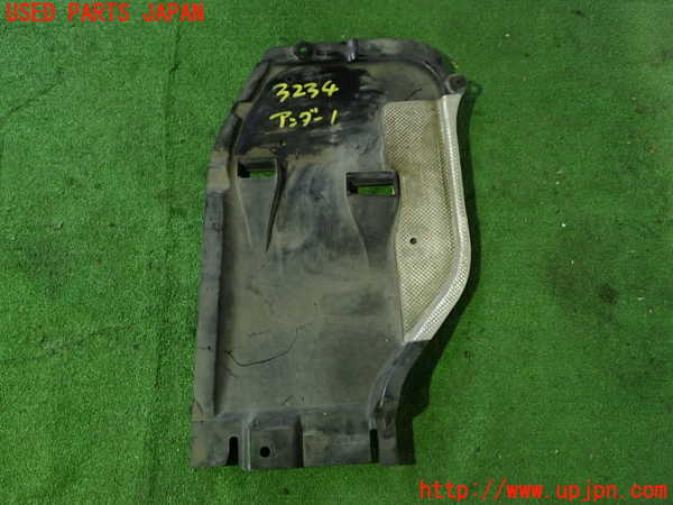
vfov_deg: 46.8
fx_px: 583
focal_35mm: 30
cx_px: 336
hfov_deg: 60.0
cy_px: 252
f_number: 2.3
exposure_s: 1/30
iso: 400
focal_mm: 5.4
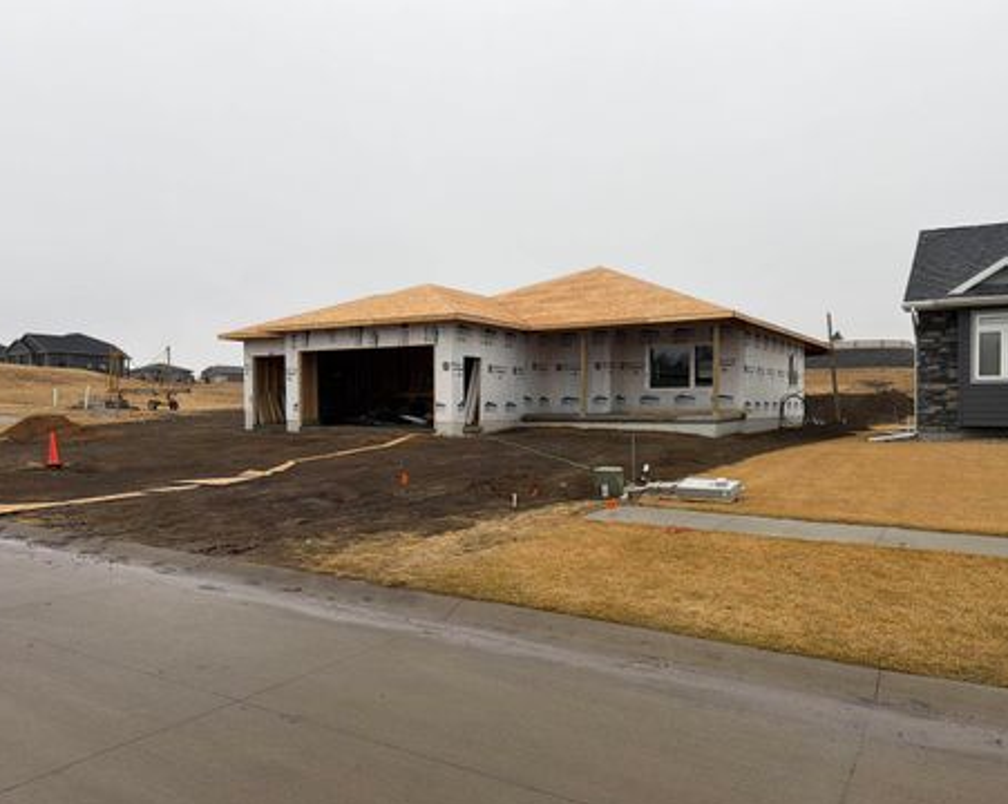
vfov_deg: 54.9
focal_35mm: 26
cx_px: 503
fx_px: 775
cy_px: 414
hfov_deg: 66.1
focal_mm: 6.76
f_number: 1.78
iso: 80
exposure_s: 1/858
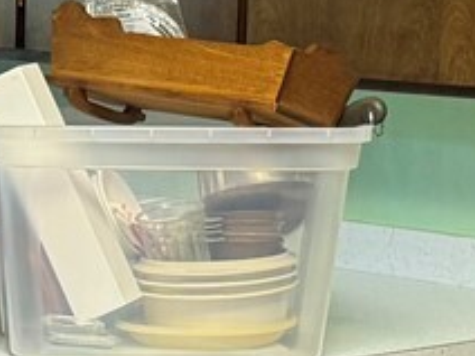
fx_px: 2484
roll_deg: -0.4
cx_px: -246
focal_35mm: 181
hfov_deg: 10.5
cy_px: 273
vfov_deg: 8.2
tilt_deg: -8.6
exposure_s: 1/60
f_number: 1.78
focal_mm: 6.76
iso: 200
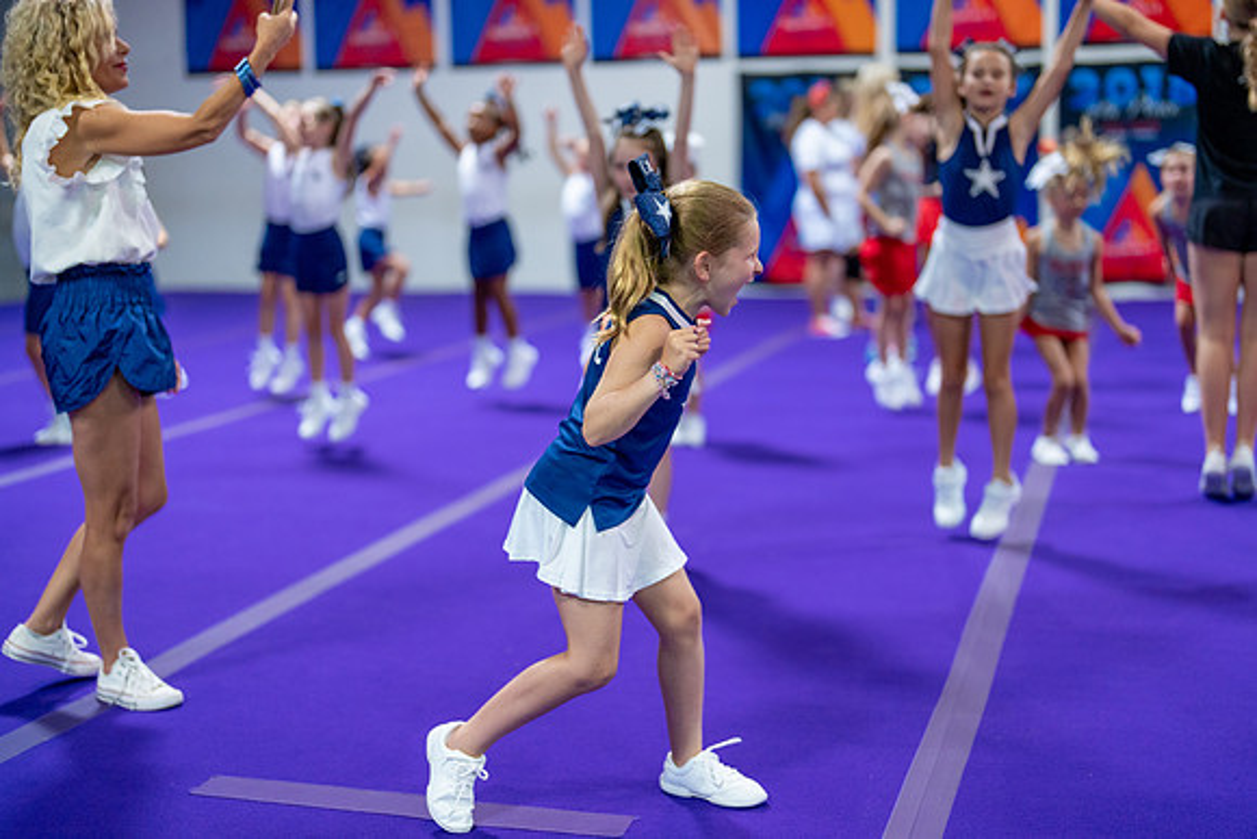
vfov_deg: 27.0
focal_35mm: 50
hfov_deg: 39.6
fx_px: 1746
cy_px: 420
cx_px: 628
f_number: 1.2
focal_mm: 50
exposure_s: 1/640
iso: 1000
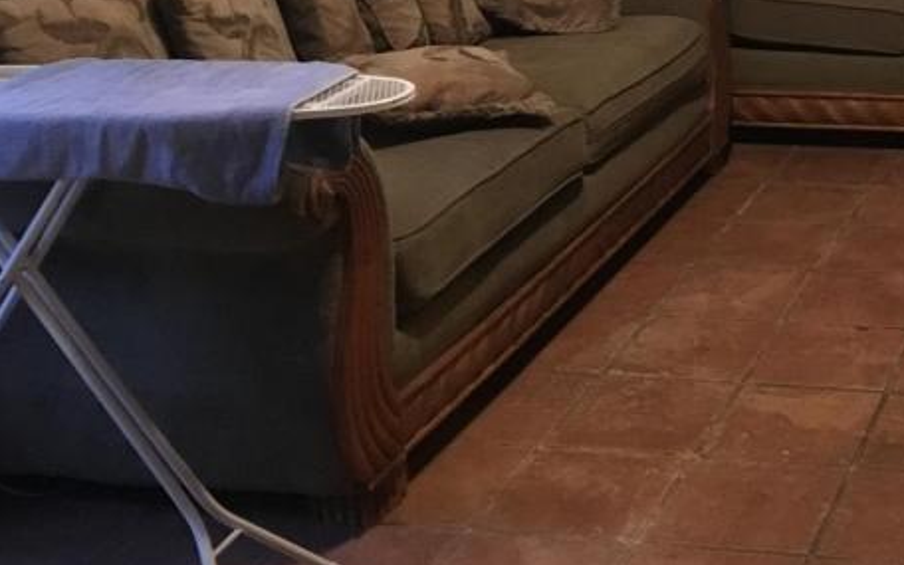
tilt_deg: -7.1
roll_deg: +0.8
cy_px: -141
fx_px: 1700
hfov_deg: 27.7
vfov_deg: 17.8
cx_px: 948
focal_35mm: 69
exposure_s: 1/15
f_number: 2.2
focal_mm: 4.15
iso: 250
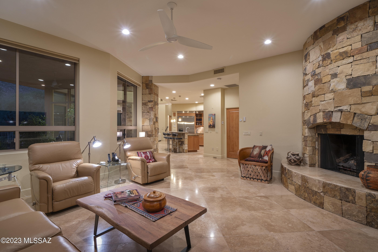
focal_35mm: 17
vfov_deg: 70.4
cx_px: 189
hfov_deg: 93.3
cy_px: 126
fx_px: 178
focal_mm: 17
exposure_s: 1.6
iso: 200
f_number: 11
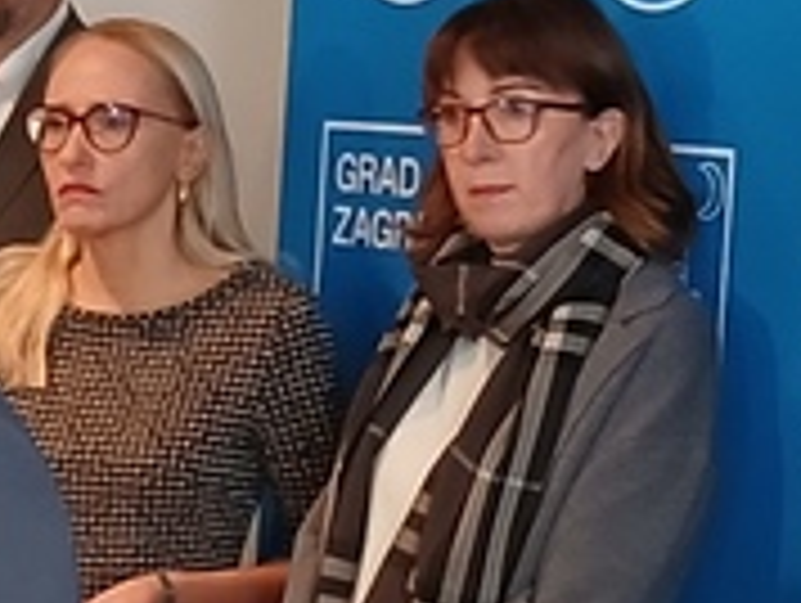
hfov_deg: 11.2
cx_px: 756
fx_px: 4055
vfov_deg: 8.5
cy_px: 410
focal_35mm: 175
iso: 250
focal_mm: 3.98
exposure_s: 1/33.3
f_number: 1.8
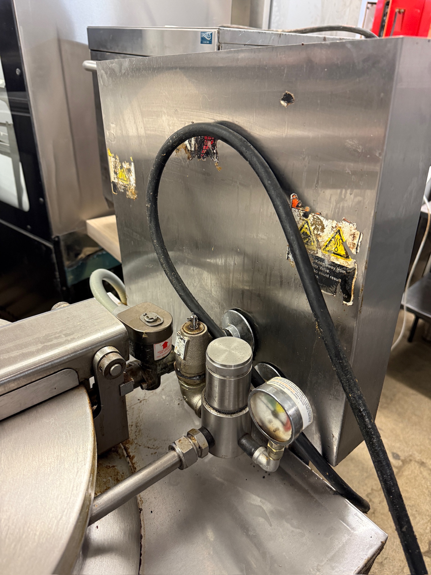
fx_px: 398
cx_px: 216
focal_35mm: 24
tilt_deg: -30.2
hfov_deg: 56.8
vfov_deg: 71.6
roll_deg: -3.1
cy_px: 288
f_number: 1.78
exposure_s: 1/50
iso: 400
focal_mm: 6.76
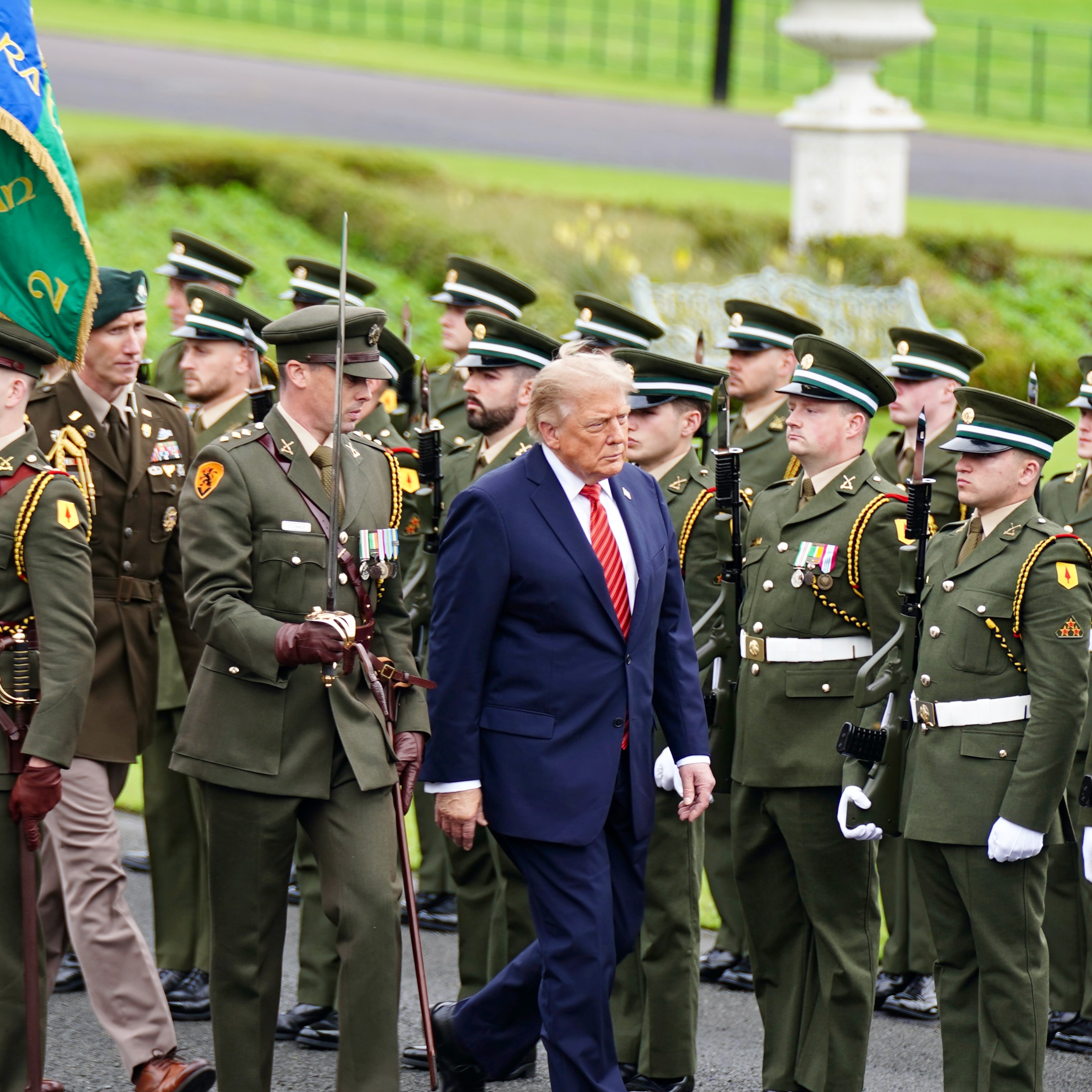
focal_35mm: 208
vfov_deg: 8.4
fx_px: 7424
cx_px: 298
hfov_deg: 8.4
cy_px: 622
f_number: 2.8
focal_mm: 142
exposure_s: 1/160
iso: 100
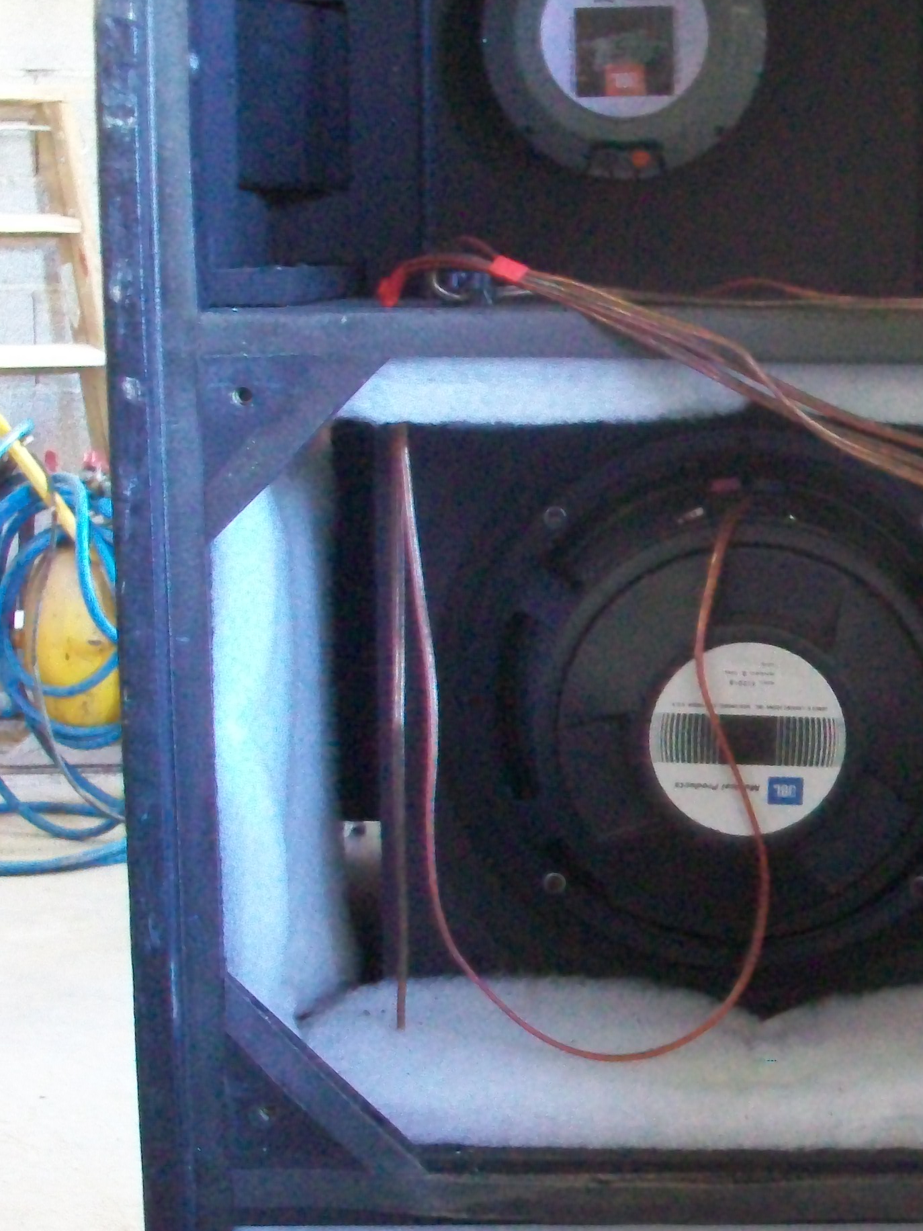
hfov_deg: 22.6
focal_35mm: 64
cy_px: 708
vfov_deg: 30.2
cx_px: 740
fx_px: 2275
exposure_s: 1/13
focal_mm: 5.7
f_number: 2.8
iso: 400
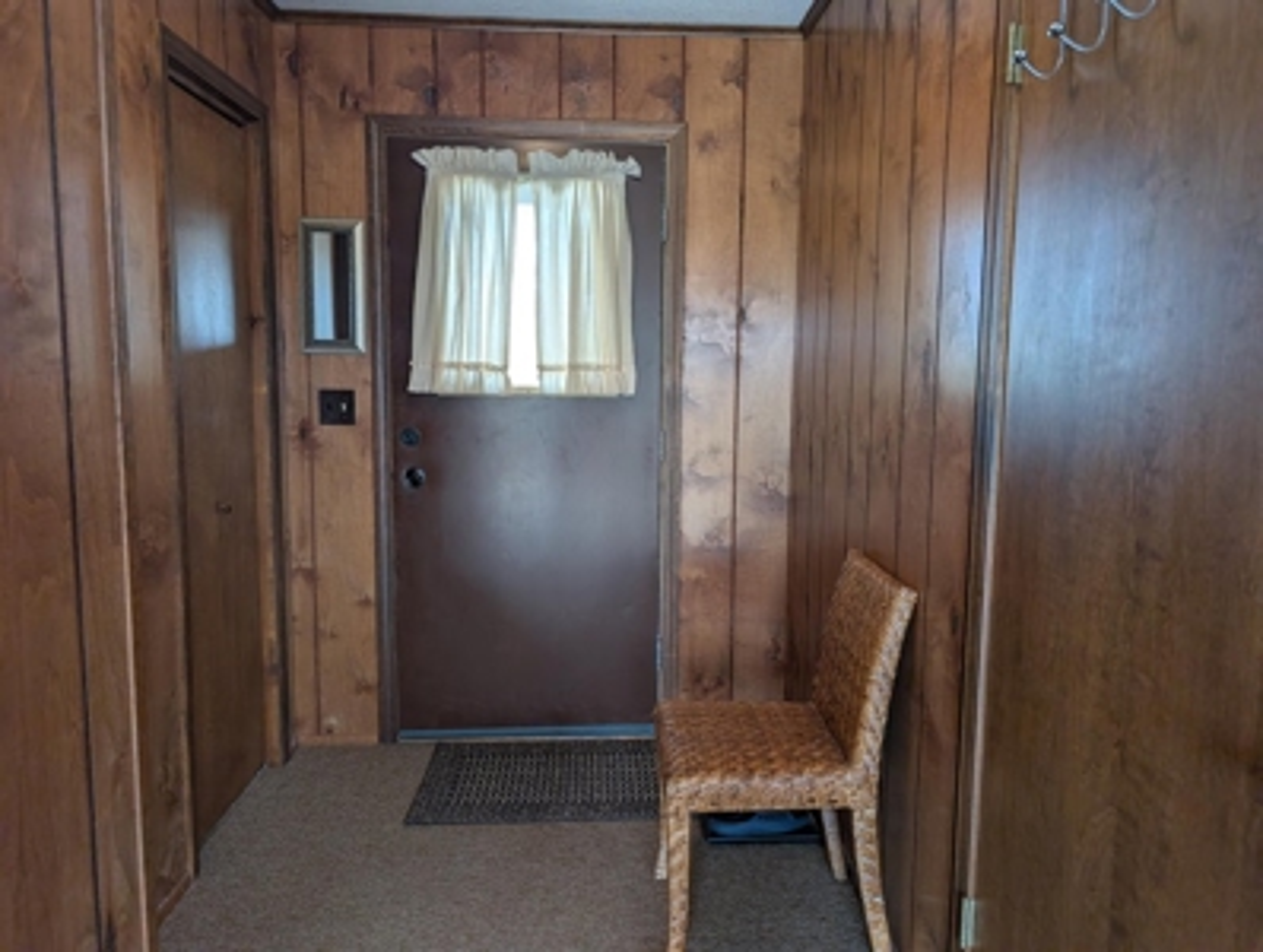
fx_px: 877
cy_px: 476
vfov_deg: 57.0
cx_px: 632
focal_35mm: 24
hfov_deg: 71.5
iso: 67
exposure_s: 1/60
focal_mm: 6.9
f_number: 1.68
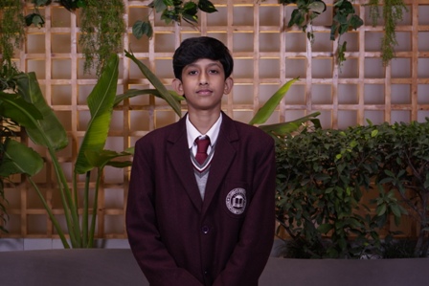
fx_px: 679
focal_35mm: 57
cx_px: 214
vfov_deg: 23.8
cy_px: 143
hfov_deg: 35.0
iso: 500
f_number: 5
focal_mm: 38
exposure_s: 1/125
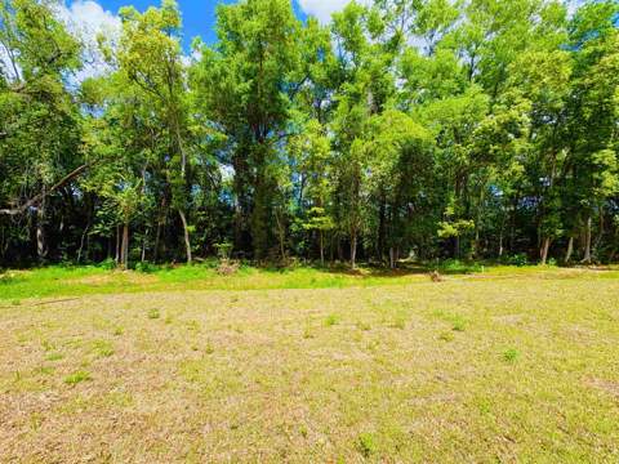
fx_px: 250
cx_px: 310
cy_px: 232
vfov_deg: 85.7
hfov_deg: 102.1
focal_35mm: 14
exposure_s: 1/804
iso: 40
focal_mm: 2.22
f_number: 2.2
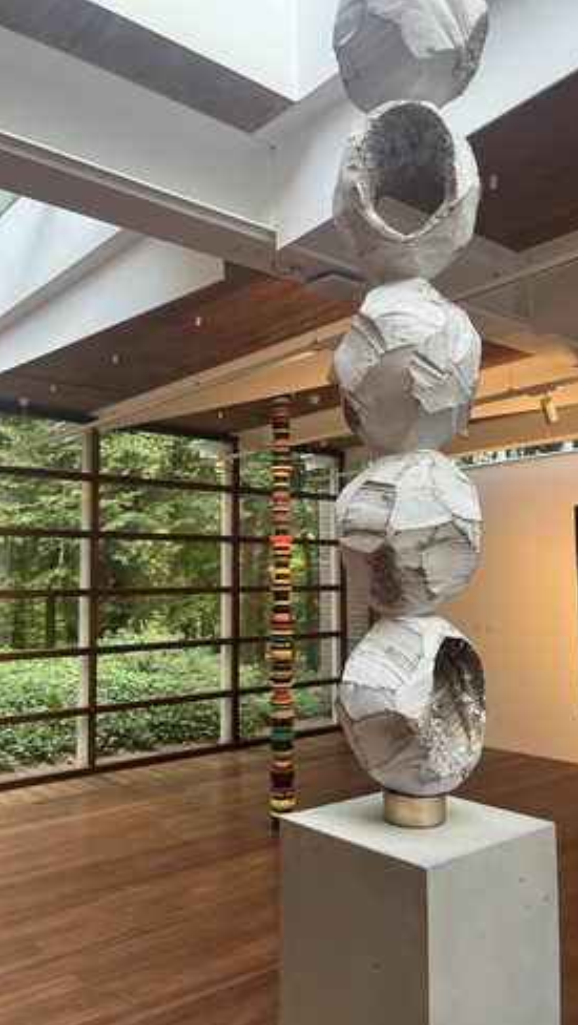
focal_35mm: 29
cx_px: 308
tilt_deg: +4.9
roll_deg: +0.5
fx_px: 789
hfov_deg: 40.2
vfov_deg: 66.0
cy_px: 523
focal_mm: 5.1
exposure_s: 1/121
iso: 100
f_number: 1.6
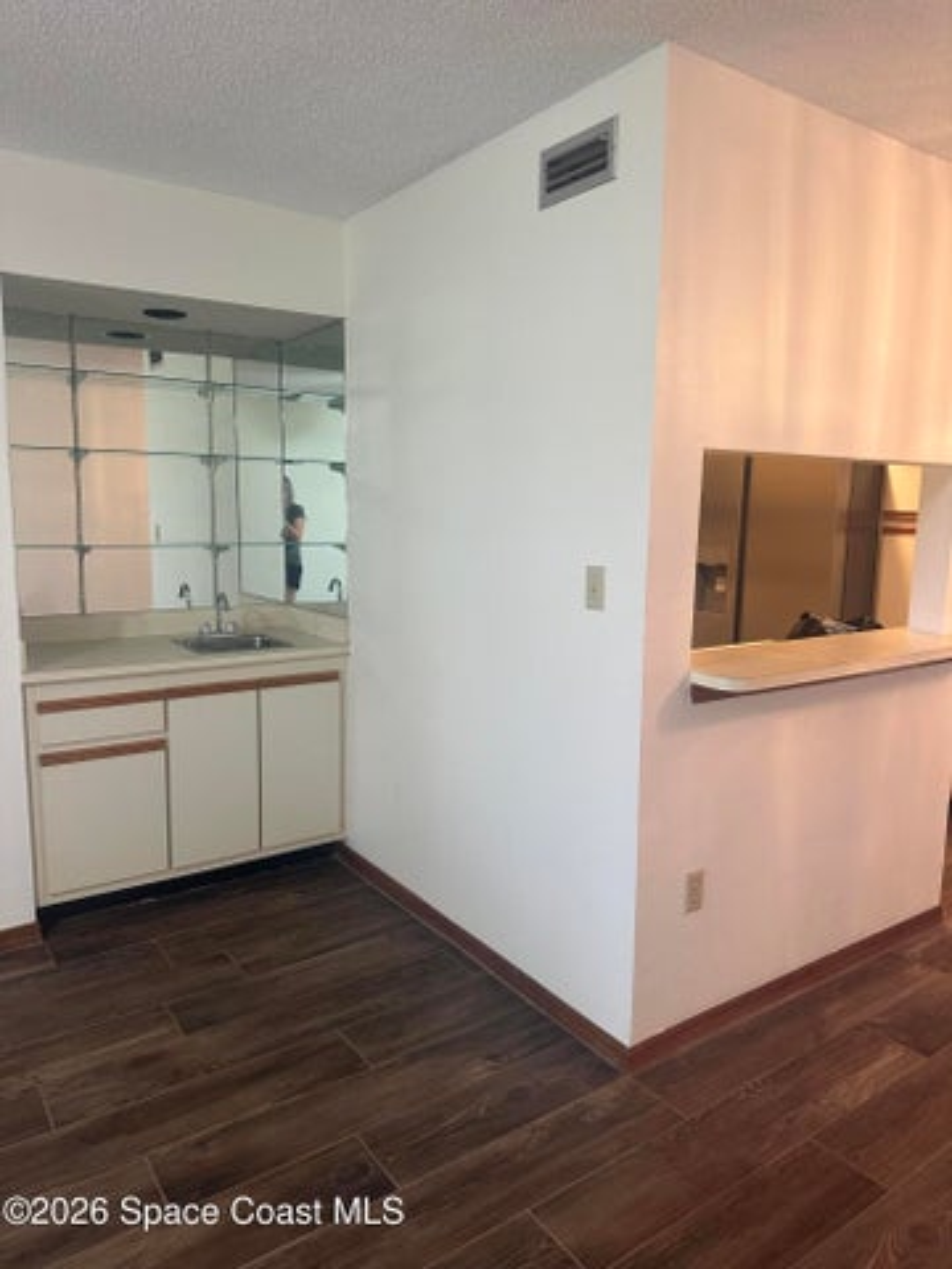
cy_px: 634
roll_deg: -2.9
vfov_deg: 71.6
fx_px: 880
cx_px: 476
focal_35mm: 24
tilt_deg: -6.7
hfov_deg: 56.8
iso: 200
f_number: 1.78
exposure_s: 1/60
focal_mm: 6.86
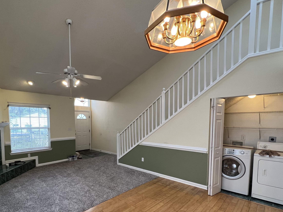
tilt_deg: -4.2
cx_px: 125
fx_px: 147
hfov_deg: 87.4
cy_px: 134
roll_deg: +0.2
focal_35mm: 18
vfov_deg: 70.3
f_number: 1.8
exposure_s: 1/120
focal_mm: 1.57
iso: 160
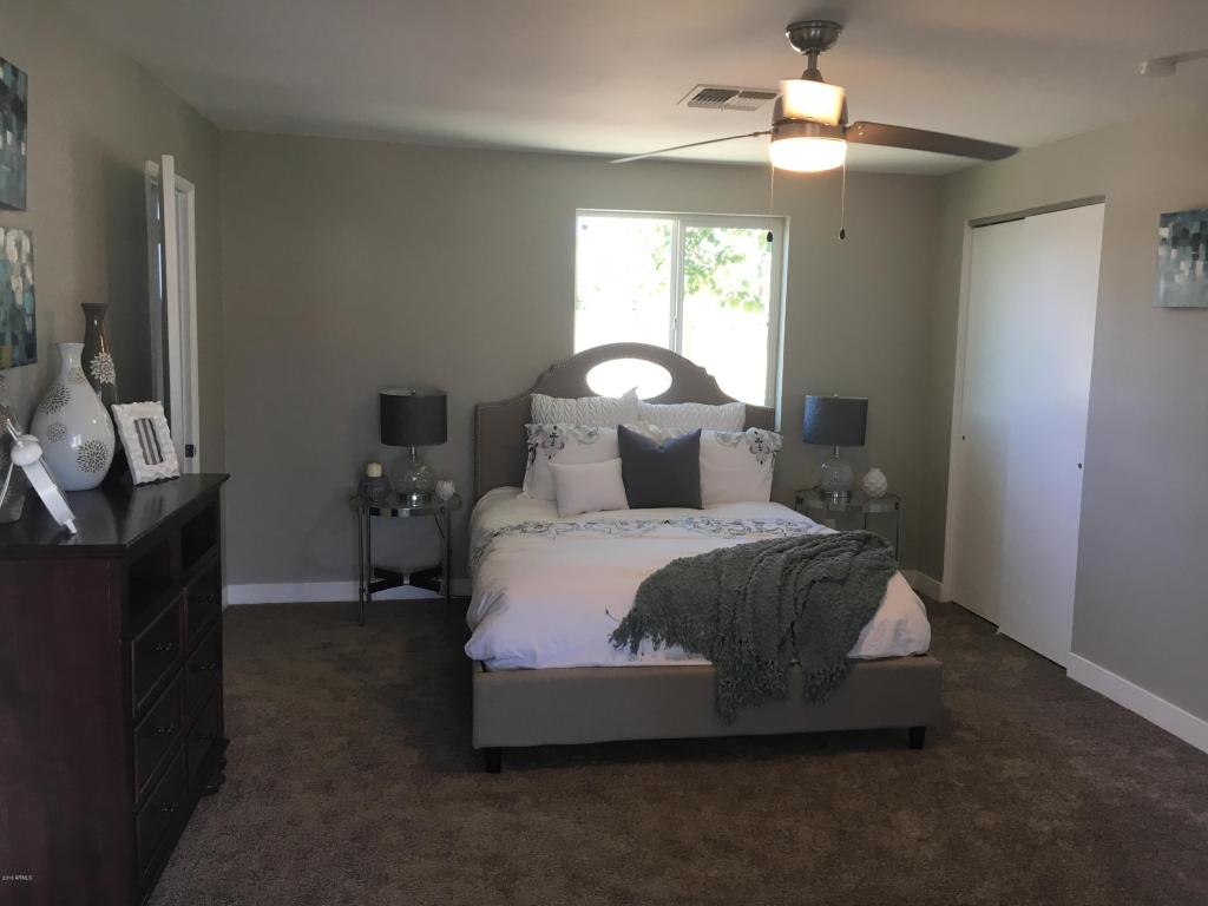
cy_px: 453
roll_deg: +0.1
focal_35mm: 29
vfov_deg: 48.2
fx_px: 1012
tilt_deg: -6.7
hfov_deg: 61.7
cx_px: 604
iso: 32
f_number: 2.2
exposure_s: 1/30
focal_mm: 4.15
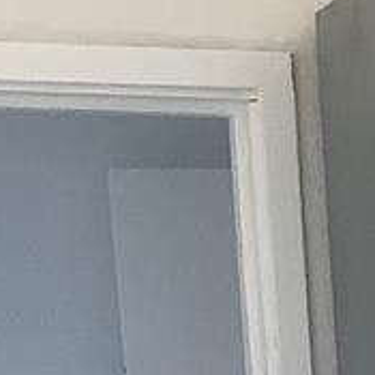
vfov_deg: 8.3
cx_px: 782
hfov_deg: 8.7
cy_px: 994
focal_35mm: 188
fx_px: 2304
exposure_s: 1/60
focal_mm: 3.3
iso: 64
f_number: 2.4
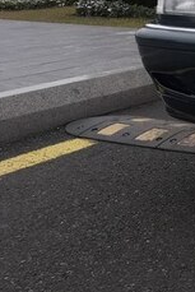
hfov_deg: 13.8
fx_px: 681
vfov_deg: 23.6
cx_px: 389
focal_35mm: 84
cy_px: 35
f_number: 1.9
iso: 40
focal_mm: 3.7
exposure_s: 1/238
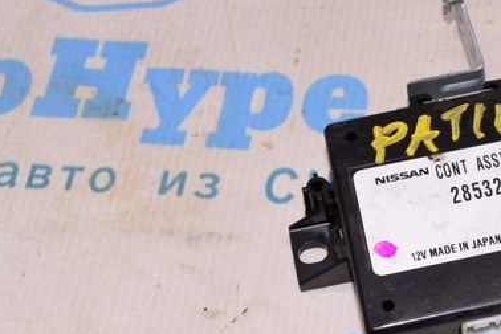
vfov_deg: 14.6
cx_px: 439
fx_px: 1299
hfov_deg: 21.4
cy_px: 259
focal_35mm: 93
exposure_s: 1/200
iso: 1600
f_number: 8
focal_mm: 23
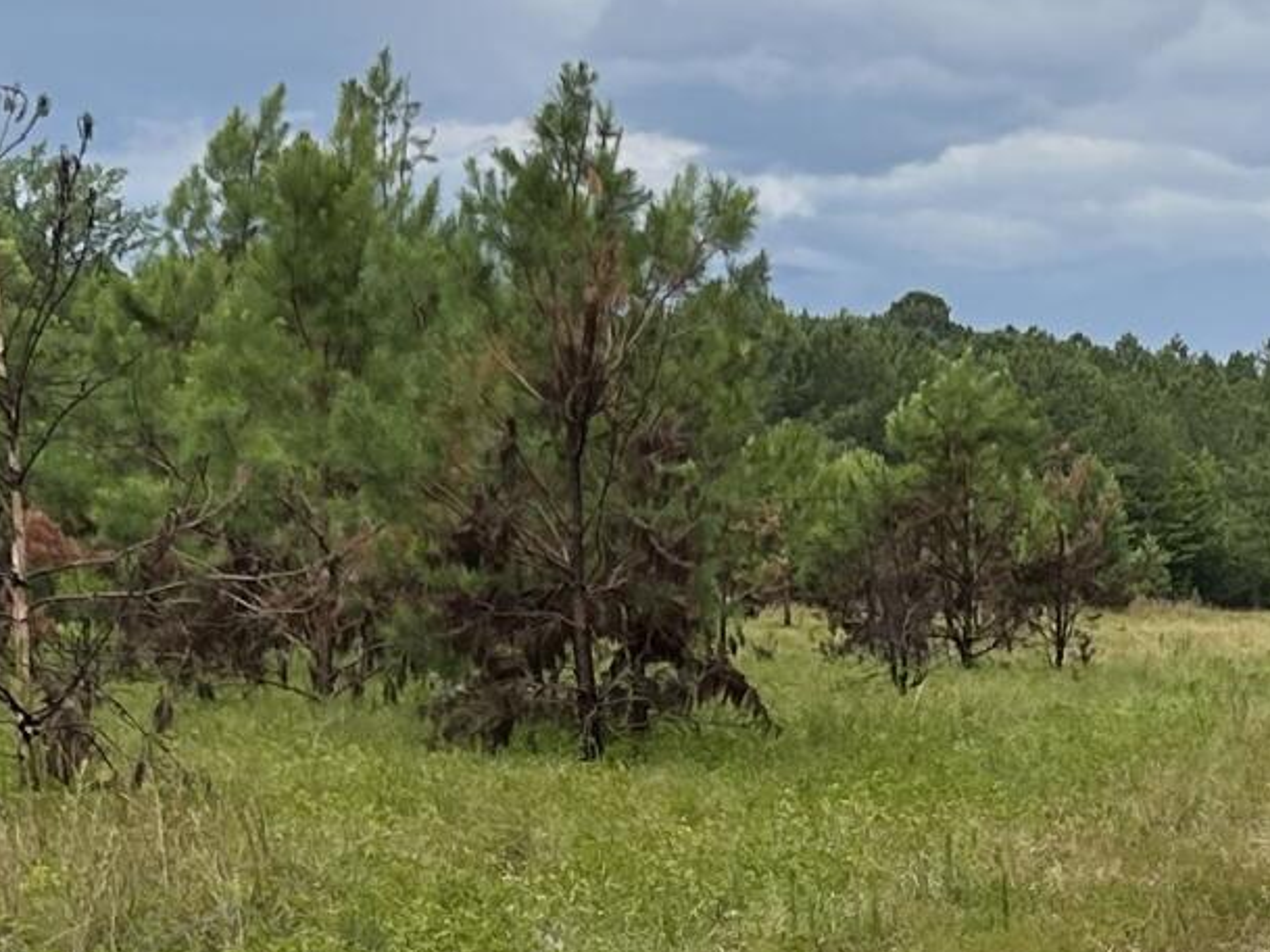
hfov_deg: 15.4
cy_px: 994
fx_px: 4697
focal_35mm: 128
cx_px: 586
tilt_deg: -5.4
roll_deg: -0.5
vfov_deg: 11.4
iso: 50
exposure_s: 1/418
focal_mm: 5.7
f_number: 1.5
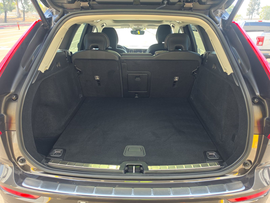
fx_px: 179
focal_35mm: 23
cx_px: 135
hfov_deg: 73.9
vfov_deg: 58.9
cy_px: 102
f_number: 1.4
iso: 12
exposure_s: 1/119
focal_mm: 6.5
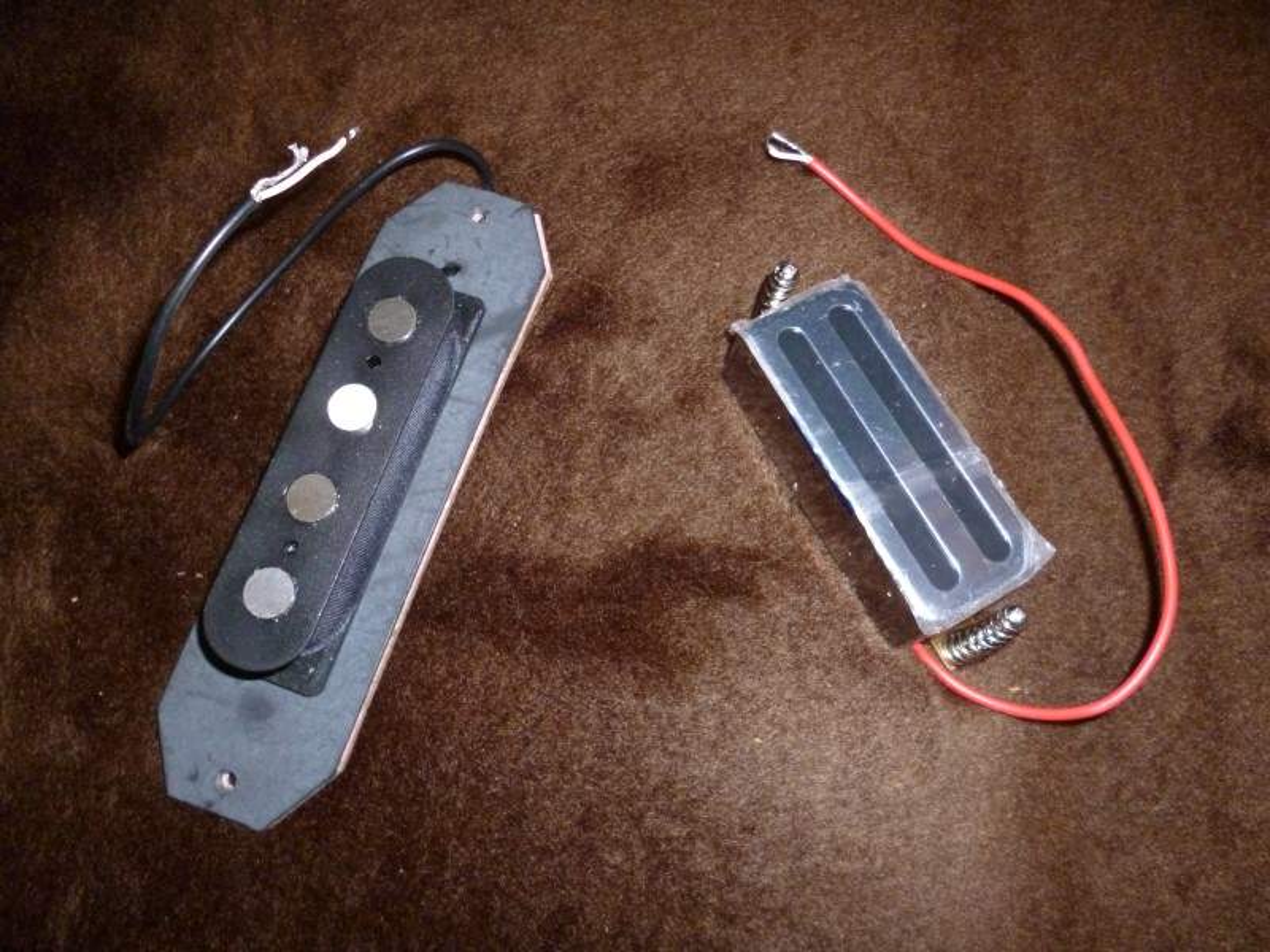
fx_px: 1027
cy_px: 476
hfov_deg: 63.4
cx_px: 635
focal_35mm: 28
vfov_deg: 49.7
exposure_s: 1/60
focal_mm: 5
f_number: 3.1
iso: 400
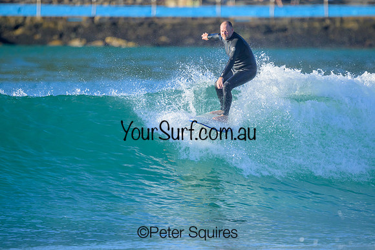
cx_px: 163
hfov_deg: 1.9
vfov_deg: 1.3
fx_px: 11432
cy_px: 152
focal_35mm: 1097
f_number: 6.3
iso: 1000
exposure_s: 1/2000
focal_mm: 800
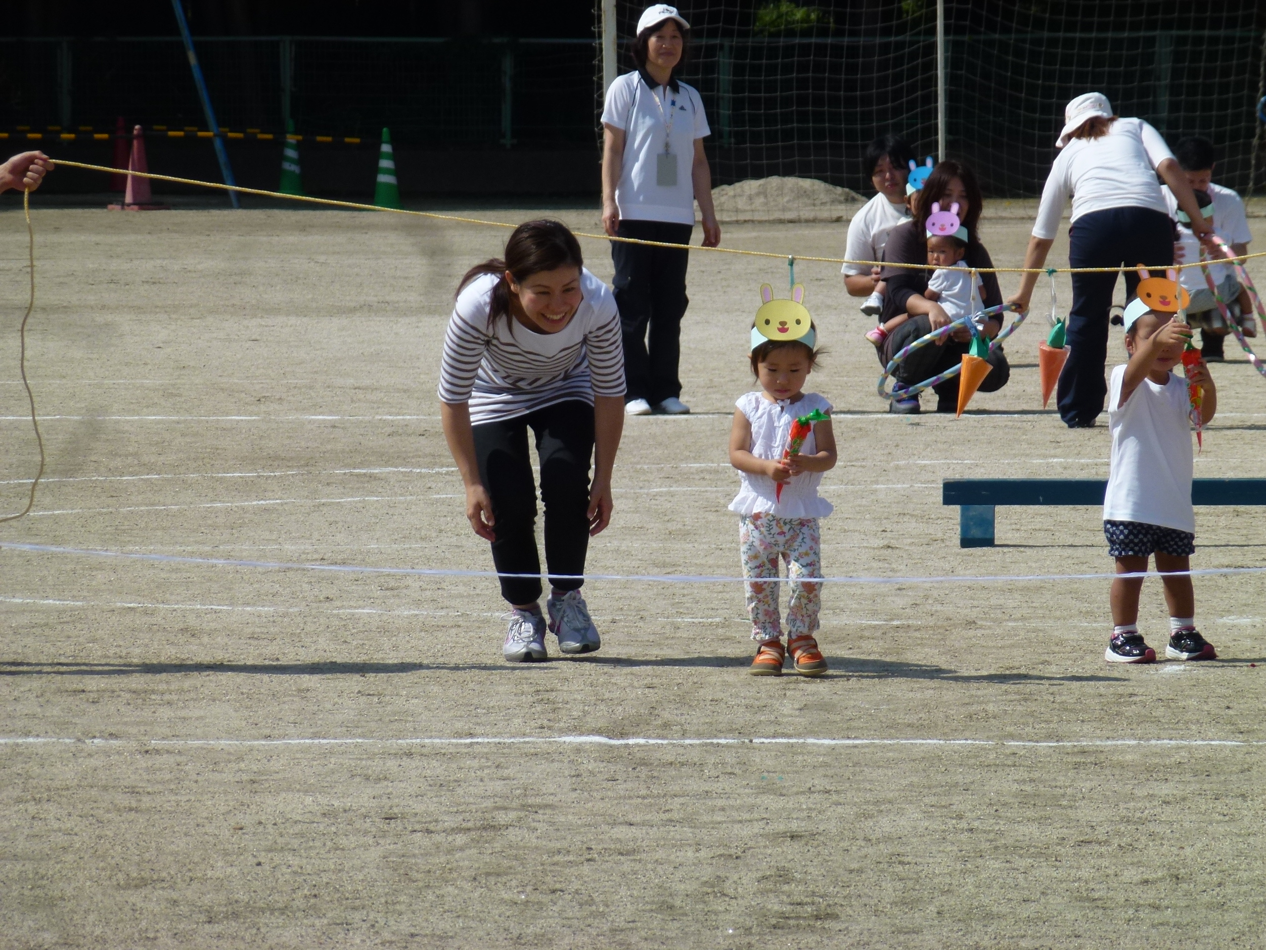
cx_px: 633
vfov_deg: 4.9
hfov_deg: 6.5
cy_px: 475
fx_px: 11118
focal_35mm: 304
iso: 100
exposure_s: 1/1000
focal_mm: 54.5
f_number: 5.7
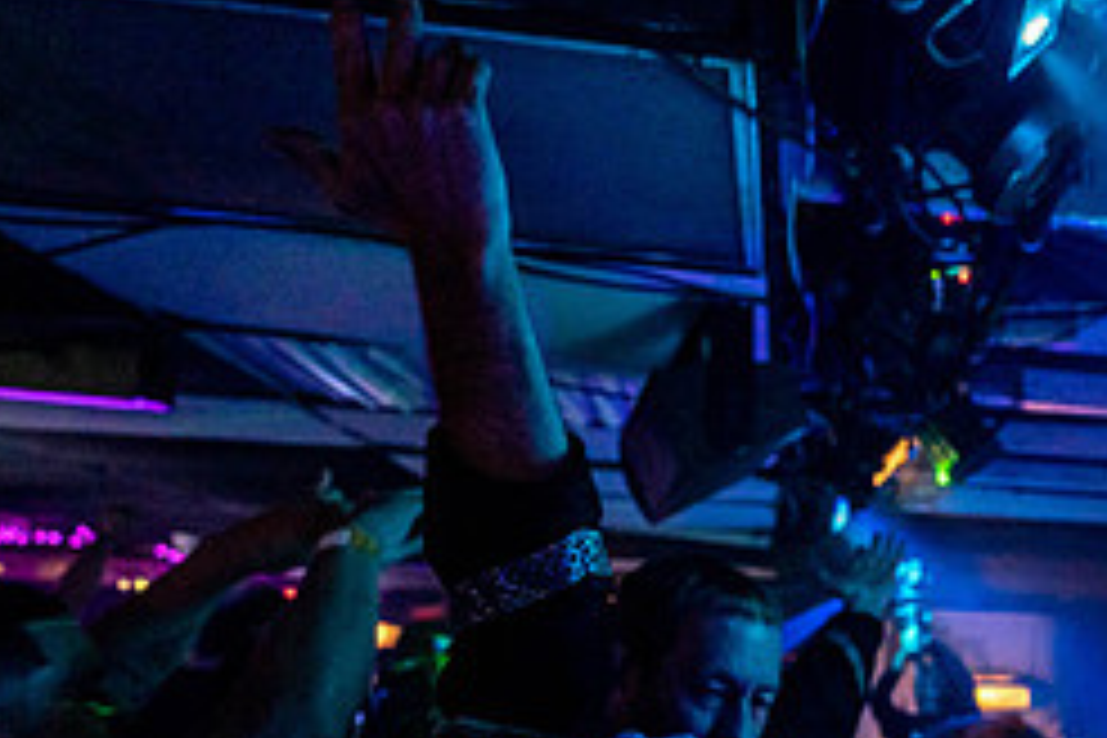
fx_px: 1015
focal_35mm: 33
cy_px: 560
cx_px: 1026
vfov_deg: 38.8
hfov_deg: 49.9
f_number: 2.8
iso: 3200
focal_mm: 14
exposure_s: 1/200
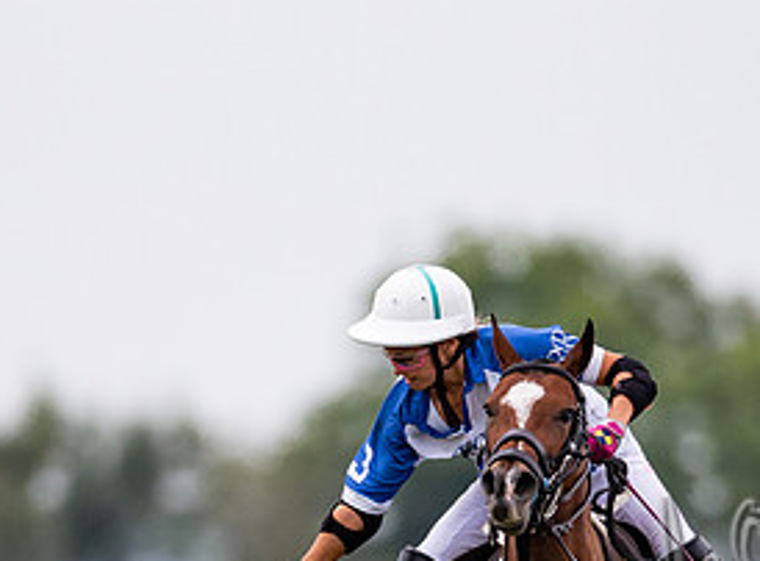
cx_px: 397
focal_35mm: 1612
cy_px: 540
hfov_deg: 1.2
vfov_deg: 0.9
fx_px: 35176
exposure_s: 1/2500
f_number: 4
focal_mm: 500
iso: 1000
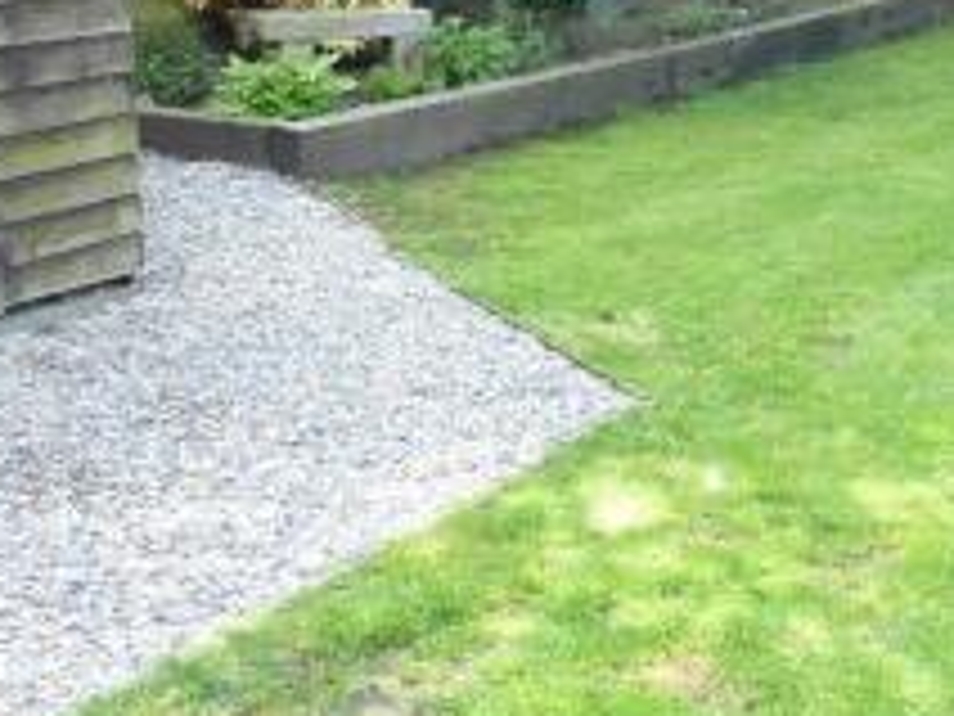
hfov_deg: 28.3
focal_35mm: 66
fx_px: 1819
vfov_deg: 22.2
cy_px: 272
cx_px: 848
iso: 100
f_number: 3.3
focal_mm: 4.3
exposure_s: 1/80
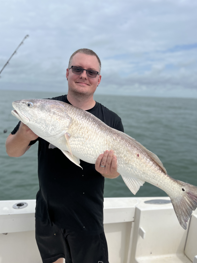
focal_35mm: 29
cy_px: 134
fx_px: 220
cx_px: 102
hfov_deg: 48.2
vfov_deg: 61.7
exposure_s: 1/5076
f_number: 1.6
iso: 50
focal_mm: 5.1
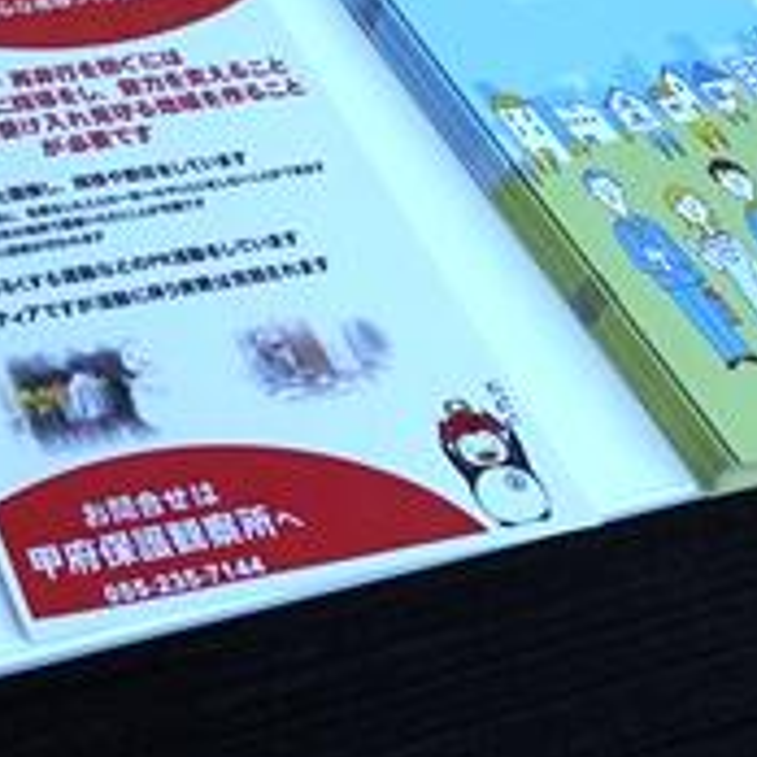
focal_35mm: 75
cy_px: -54
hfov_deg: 19.5
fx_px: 1856
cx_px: -439
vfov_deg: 21.9
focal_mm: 8.8
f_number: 4.5
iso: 125
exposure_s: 1/100
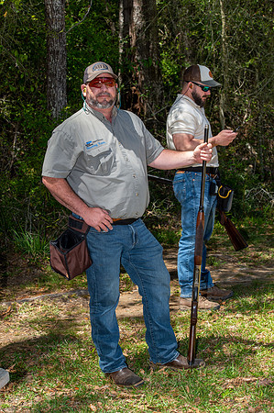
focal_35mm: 78
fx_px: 892
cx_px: 137
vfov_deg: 26.0
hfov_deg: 17.5
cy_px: 206
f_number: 10
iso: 400
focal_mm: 78
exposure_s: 1/250
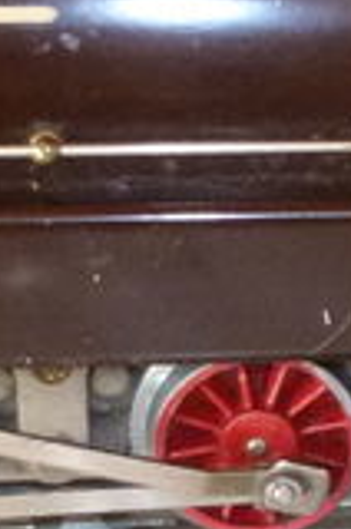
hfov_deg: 8.2
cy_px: 453
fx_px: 2394
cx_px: 517
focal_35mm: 163
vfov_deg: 12.6
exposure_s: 1/60
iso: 400
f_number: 3.1
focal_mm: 4.5
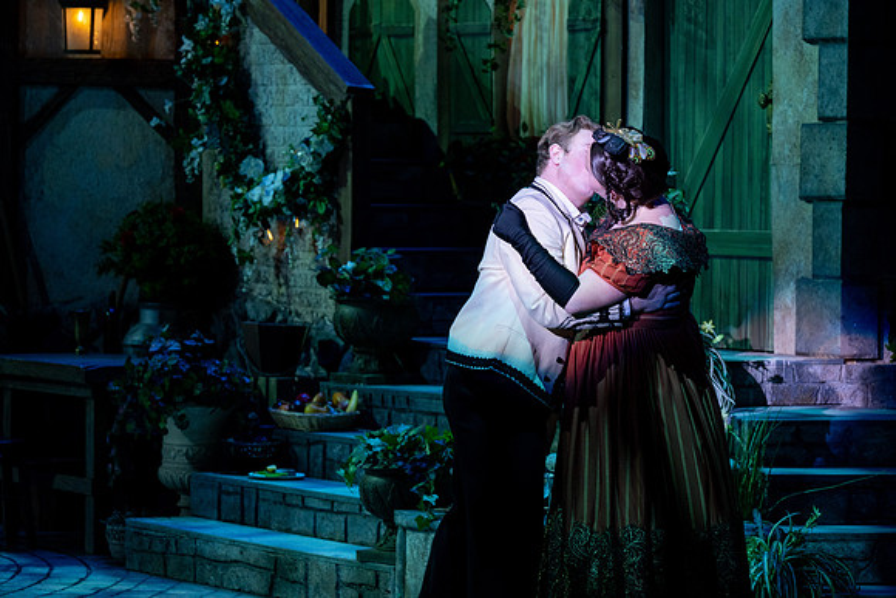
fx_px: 3610
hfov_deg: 14.2
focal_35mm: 145
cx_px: 448
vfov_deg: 9.5
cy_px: 299
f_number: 5.6
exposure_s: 1/160
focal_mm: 145
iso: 1000
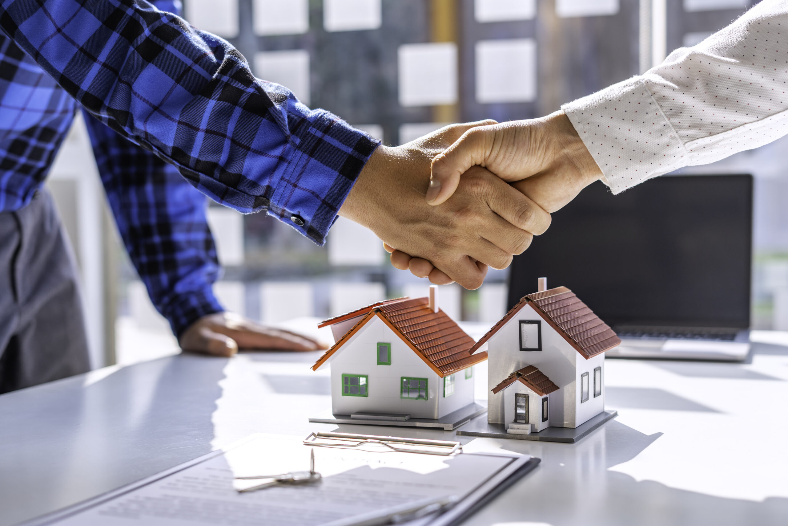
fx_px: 1094
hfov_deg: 39.6
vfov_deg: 27.0
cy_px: 263
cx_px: 394
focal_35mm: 50
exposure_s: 1/250
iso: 125
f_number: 3.2
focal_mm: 50
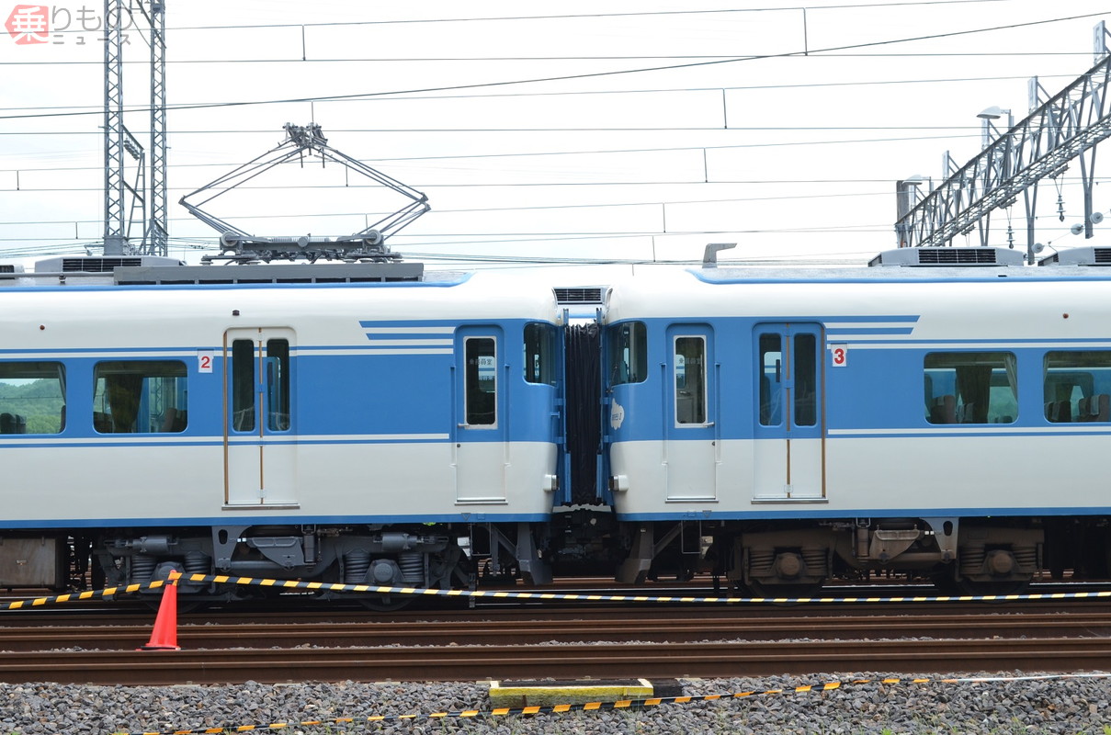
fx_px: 2217
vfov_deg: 18.8
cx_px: 556
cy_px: 368
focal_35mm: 72
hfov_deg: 28.1
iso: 400
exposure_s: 1/320
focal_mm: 48
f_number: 9
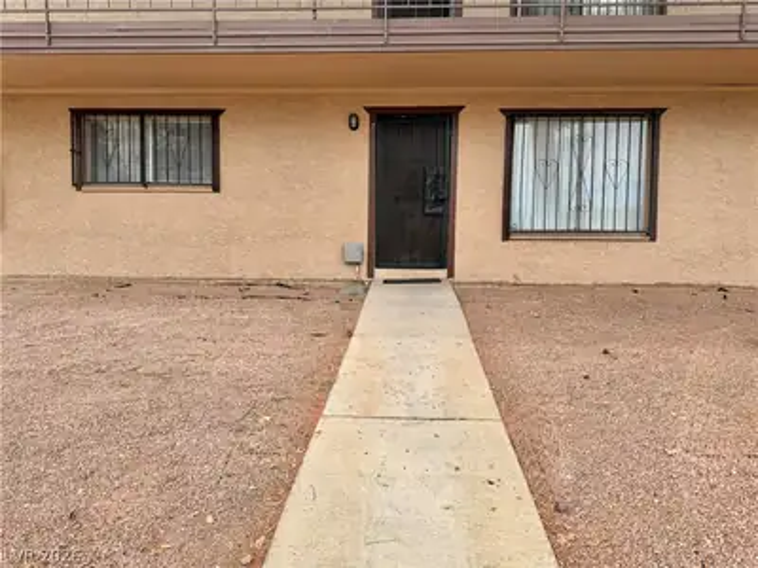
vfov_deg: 56.8
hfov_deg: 71.6
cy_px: 284
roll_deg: -1.7
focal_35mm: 24
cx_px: 379
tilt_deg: -3.8
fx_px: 526
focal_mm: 6.76
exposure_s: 1/1812
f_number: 1.78
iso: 80
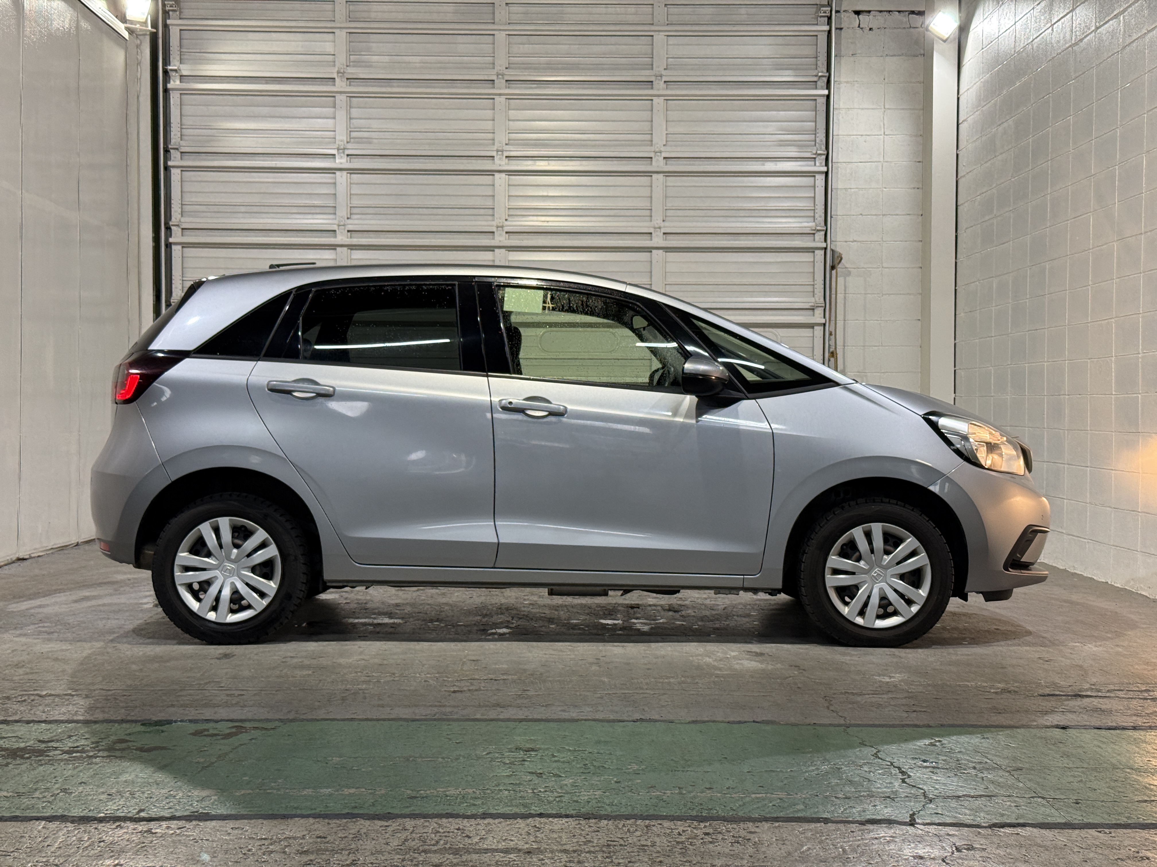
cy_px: 434
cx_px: 578
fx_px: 1604
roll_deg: -0.3
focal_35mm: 48
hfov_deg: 39.7
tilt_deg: -0.9
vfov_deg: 30.3
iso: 80
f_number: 1.78
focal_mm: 6.76
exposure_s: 1/60
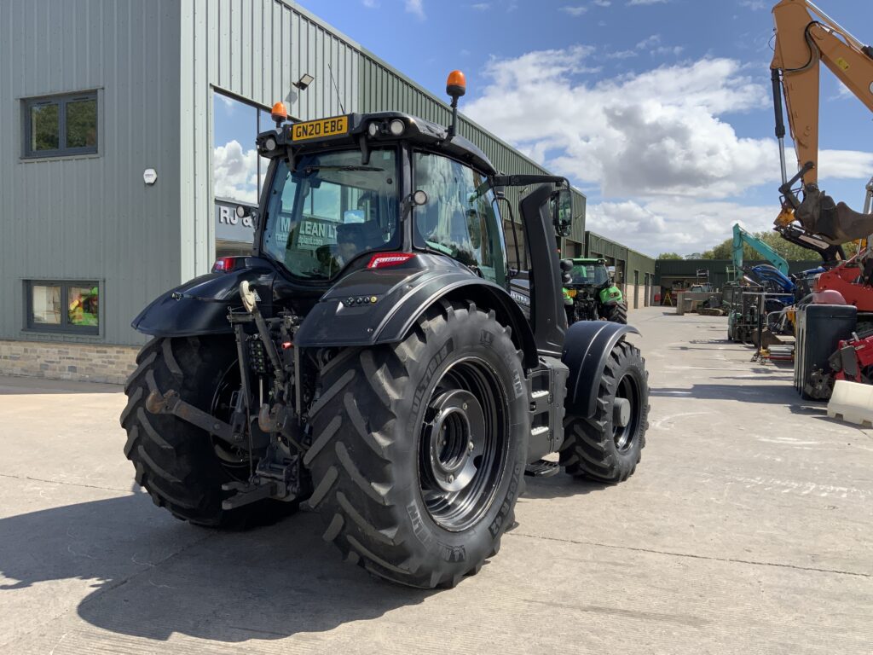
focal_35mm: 29
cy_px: 328
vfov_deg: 48.2
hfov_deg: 61.7
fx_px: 731
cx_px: 436
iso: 16
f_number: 1.8
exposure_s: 1/1577
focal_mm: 3
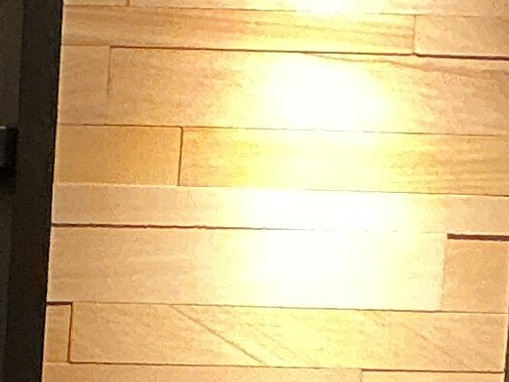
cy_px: 1074
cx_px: -1280
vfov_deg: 6.2
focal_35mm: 224
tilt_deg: -7.7
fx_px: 3295
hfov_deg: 7.3
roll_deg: -0.1
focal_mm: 3
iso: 125
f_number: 1.8
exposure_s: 1/60
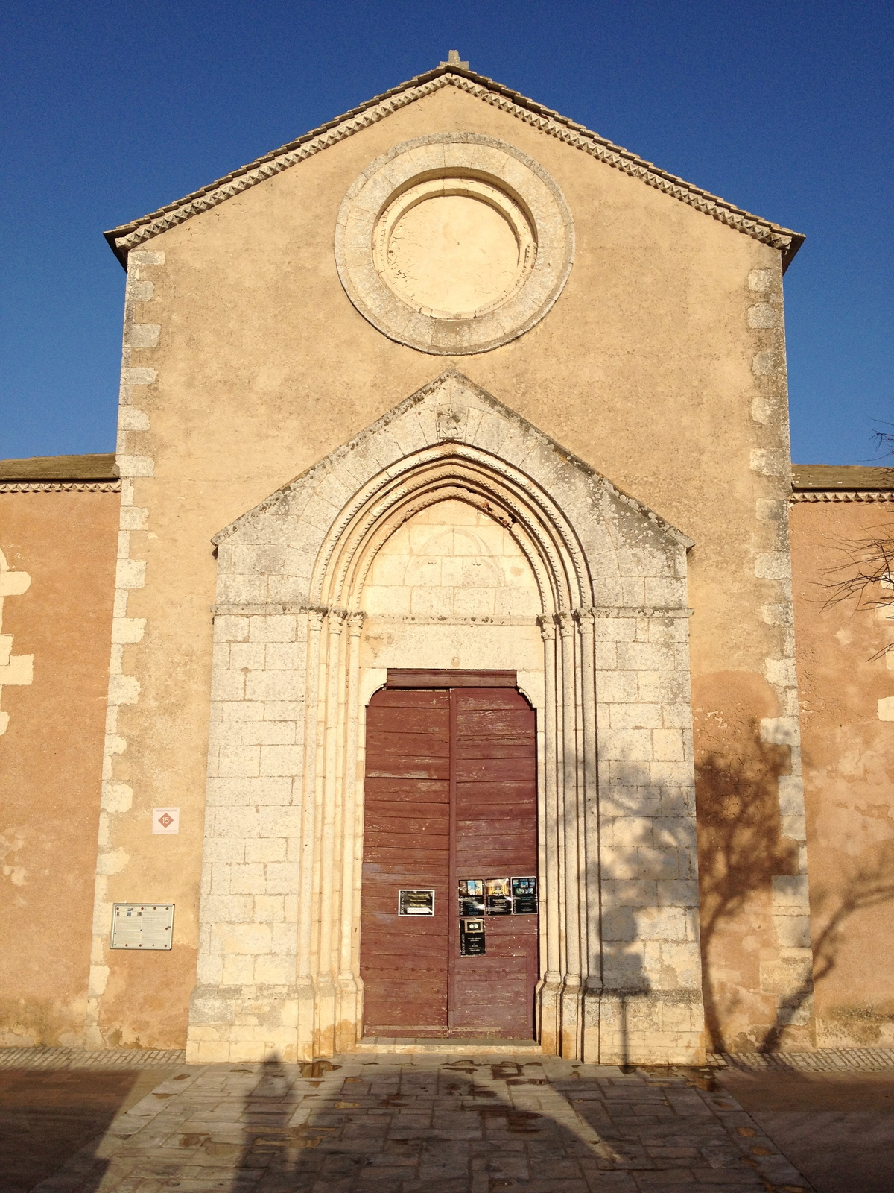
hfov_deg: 40.7
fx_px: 1205
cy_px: 596
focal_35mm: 35
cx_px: 447
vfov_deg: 52.6
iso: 64
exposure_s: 1/2404
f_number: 2.4
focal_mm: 4.28
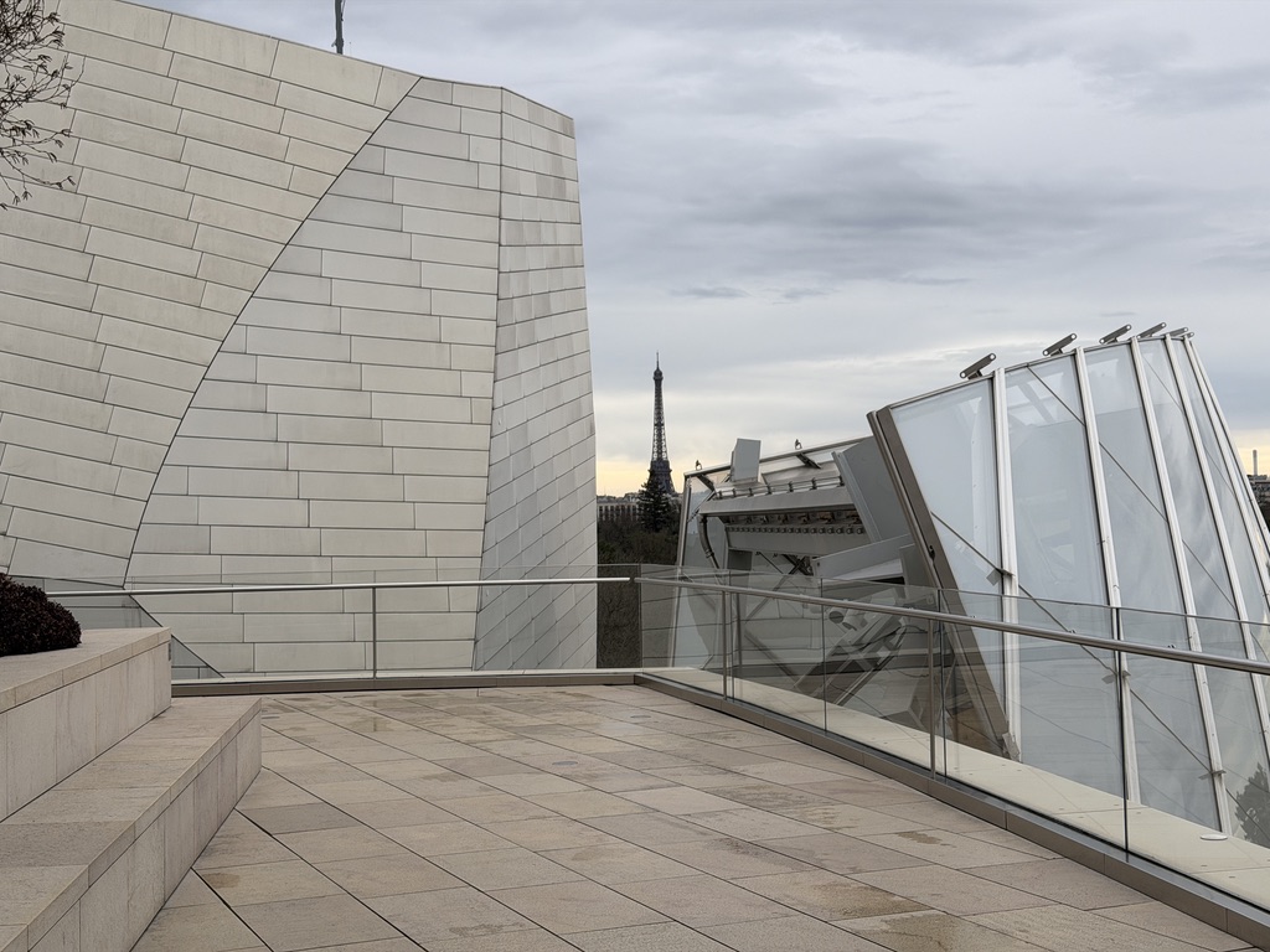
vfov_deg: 30.3
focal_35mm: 48
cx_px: 635
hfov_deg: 39.7
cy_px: 476
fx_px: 1761
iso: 64
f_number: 1.78
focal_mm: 6.76
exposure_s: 1/769
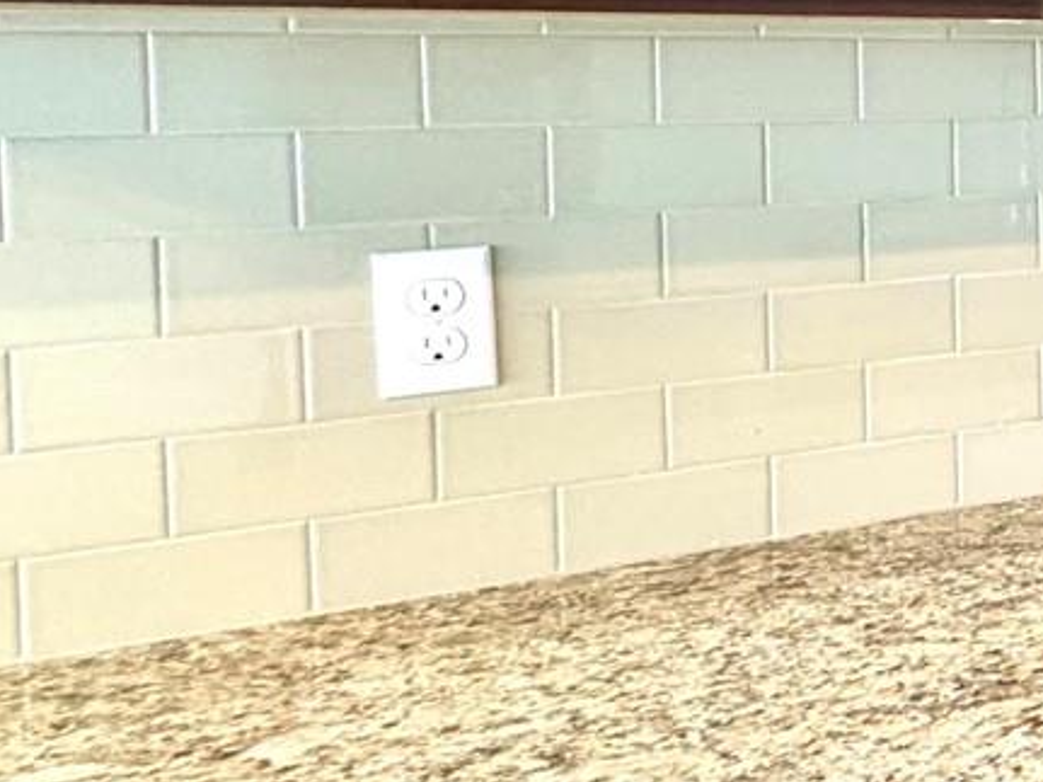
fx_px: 1566
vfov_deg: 27.3
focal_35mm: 52
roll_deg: -0.7
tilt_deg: -3.0
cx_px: 1815
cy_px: 126
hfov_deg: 23.0
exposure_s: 1/60
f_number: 2.2
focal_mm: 2.22
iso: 500
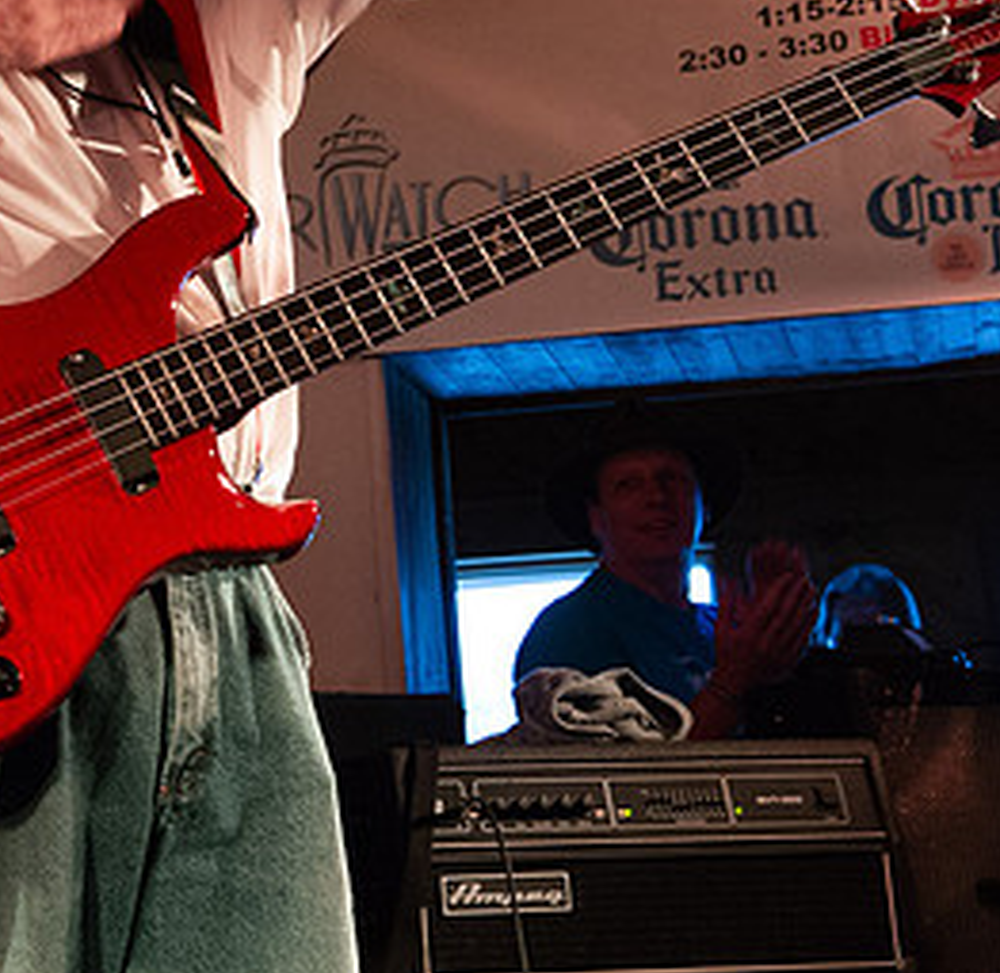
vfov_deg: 17.0
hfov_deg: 17.4
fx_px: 3225
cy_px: 179
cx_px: 136
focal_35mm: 100
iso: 6400
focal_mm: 45
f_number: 6.3
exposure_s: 1/60
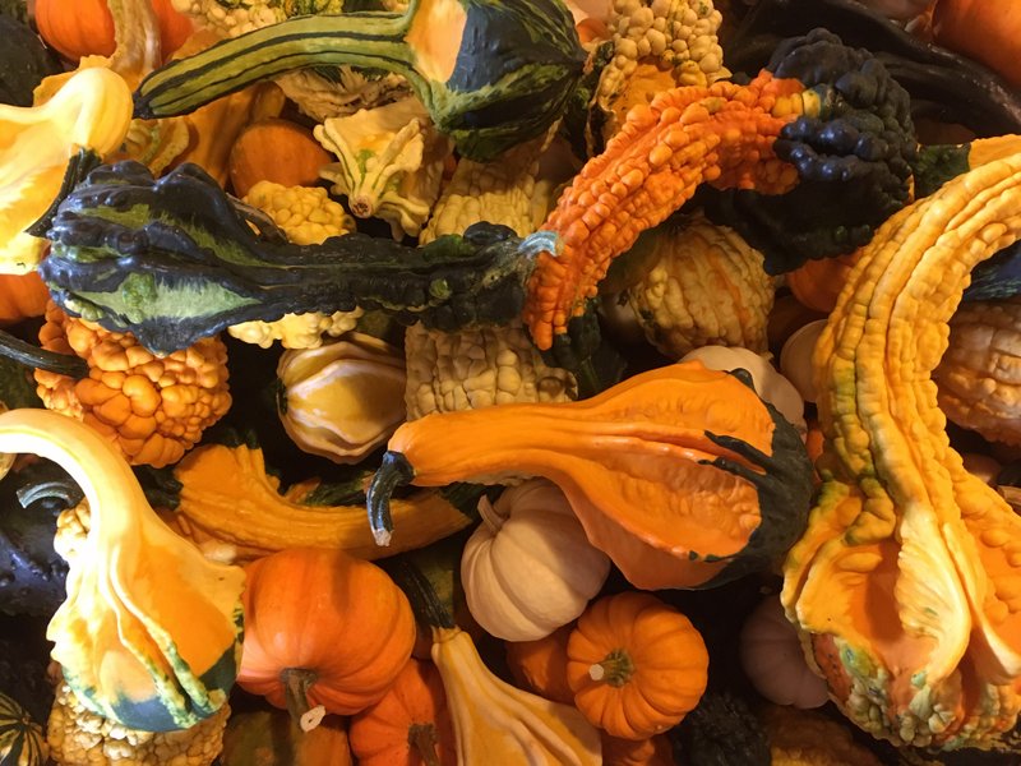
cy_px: 383
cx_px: 510
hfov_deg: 61.7
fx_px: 855
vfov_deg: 48.2
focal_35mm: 29
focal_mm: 4.15
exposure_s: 1/17
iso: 200
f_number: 2.2
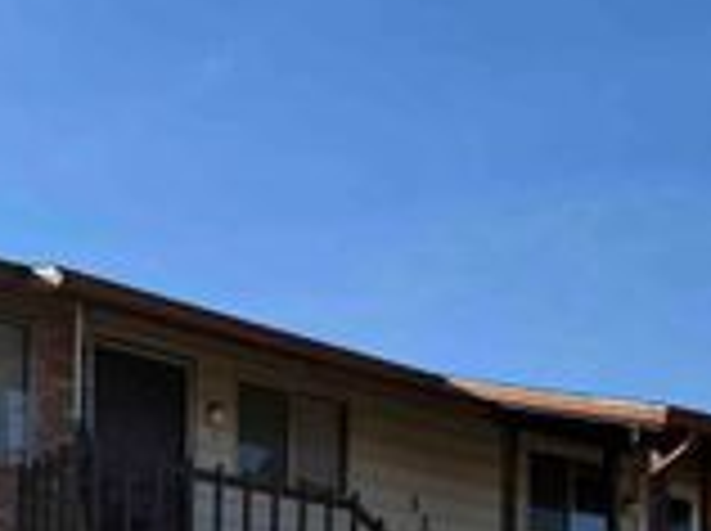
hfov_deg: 25.6
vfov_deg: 17.6
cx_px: 428
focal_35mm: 76
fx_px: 1559
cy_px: 772
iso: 80
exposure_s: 1/2907
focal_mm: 6.76
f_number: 1.78
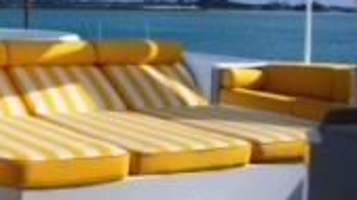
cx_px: 6
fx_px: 748
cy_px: 62
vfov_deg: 15.2
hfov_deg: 25.6
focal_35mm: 79
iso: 50
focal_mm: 5.8
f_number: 4.3
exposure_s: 1/1000
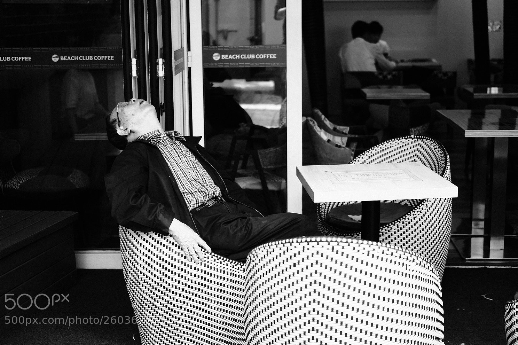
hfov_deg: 35.1
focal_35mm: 57
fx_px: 820
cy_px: 162
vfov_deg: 23.8
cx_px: 261
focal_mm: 35
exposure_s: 1/125
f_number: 2
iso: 640
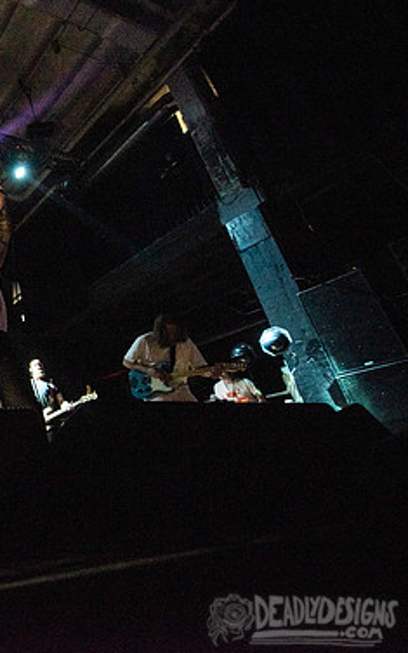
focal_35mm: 22
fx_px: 391
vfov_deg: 79.6
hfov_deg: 38.9
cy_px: 320
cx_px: -90
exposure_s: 1/160
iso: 1600
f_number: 3.2
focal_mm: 14
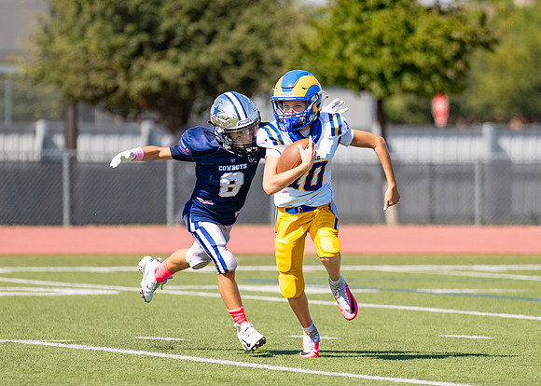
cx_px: 284
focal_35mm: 407
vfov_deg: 3.5
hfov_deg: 5.0
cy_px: 190
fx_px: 6256
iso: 125
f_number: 2.8
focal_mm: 200
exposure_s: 1/2500
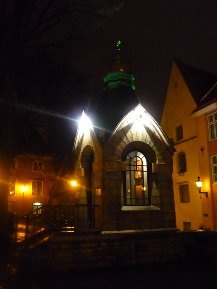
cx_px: 108
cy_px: 144
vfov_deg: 55.4
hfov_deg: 42.9
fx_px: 276
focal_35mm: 33
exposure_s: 1/10
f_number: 2.8
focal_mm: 5.5
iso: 800
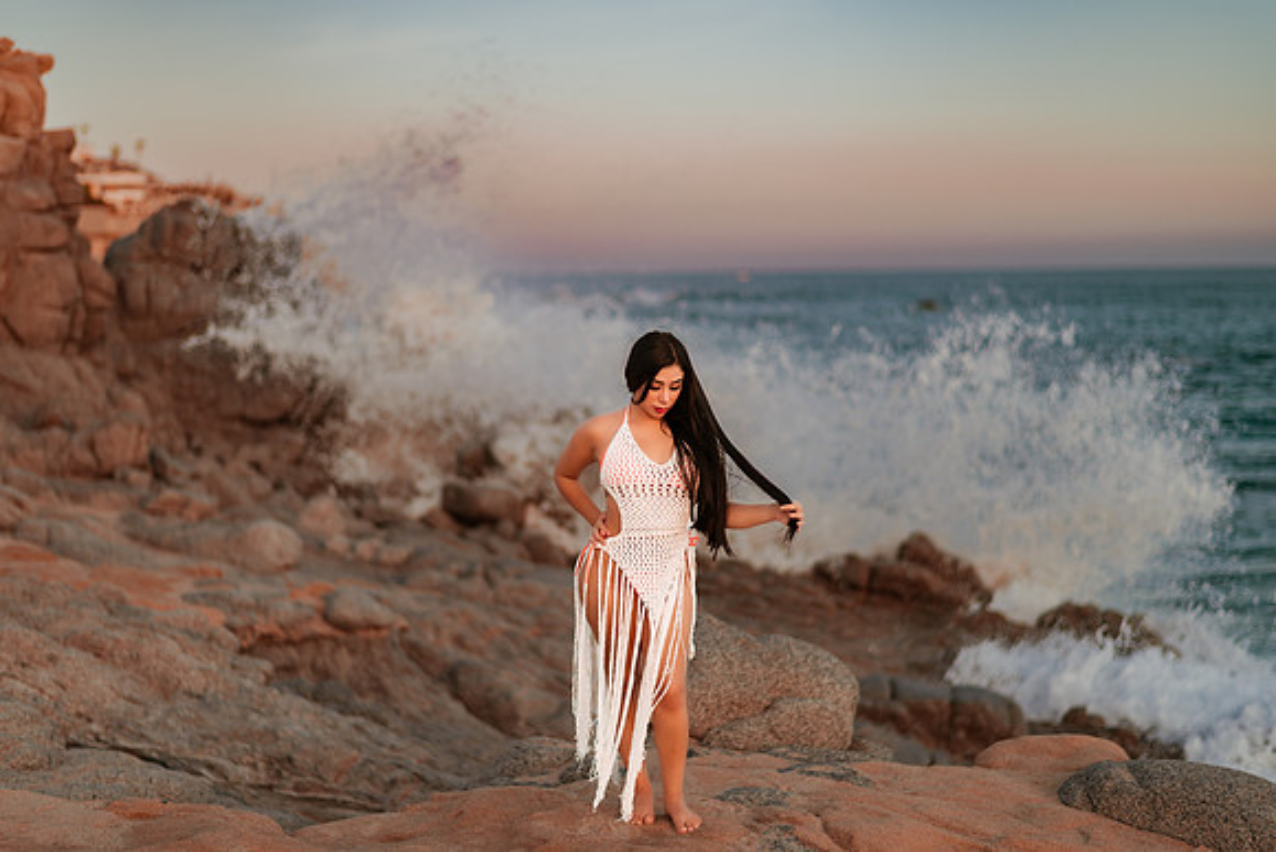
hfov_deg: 34.5
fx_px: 2056
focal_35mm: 58
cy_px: 426
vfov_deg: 23.4
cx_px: 638
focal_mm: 58
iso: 100
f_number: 1.4
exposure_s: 1/1000
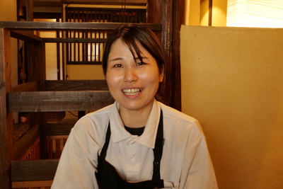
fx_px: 307
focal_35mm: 39
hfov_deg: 49.5
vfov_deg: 34.2
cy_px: 94
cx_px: 142
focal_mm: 39
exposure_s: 1/20
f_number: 14
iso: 6400
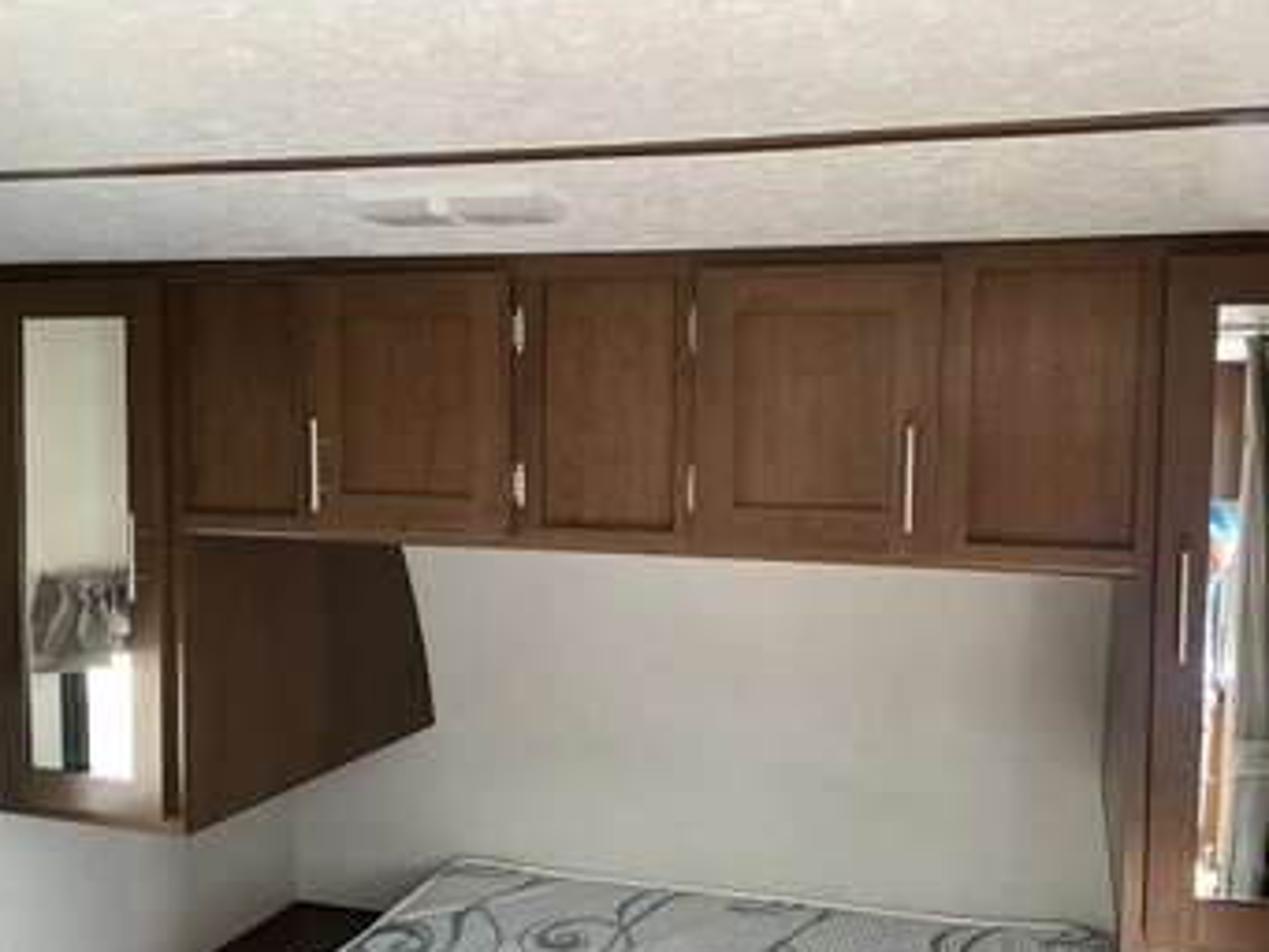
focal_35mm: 34
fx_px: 1247
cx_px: 703
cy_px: 517
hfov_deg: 53.8
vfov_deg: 41.8
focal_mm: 3
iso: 64
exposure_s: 1/61
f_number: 1.8
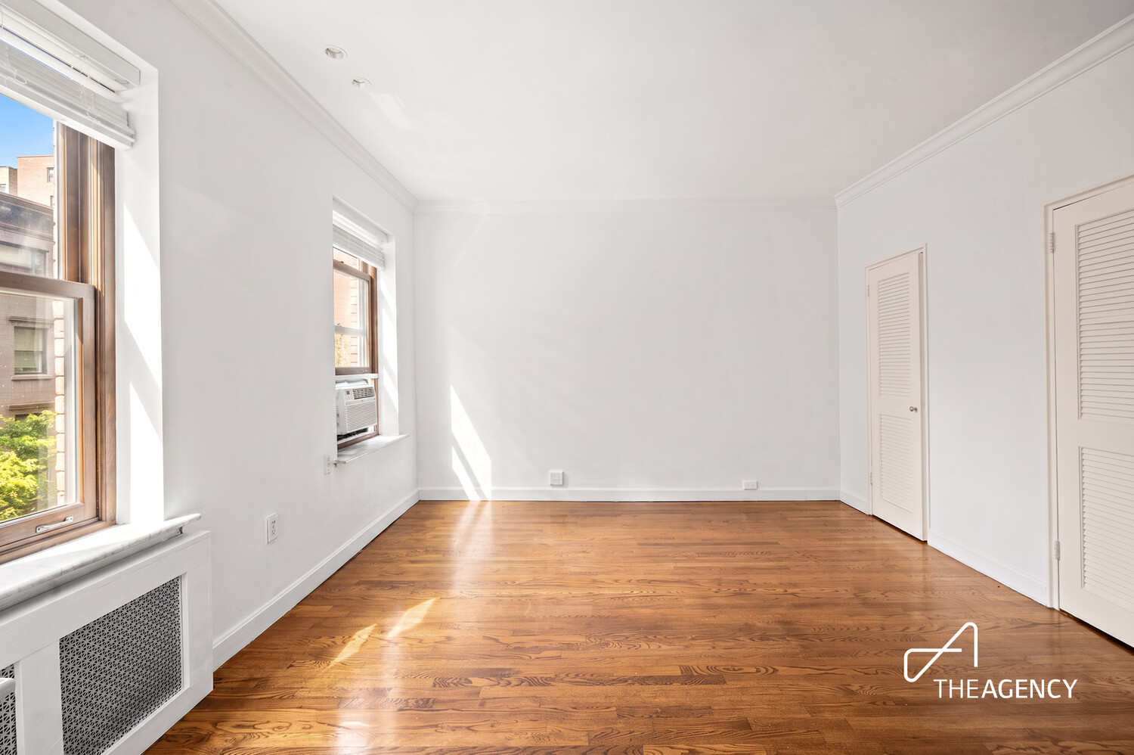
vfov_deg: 81.1
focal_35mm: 14
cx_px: 567
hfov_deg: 104.3
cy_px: 378
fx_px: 441
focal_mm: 14
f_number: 11
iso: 250
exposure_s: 1/1.25
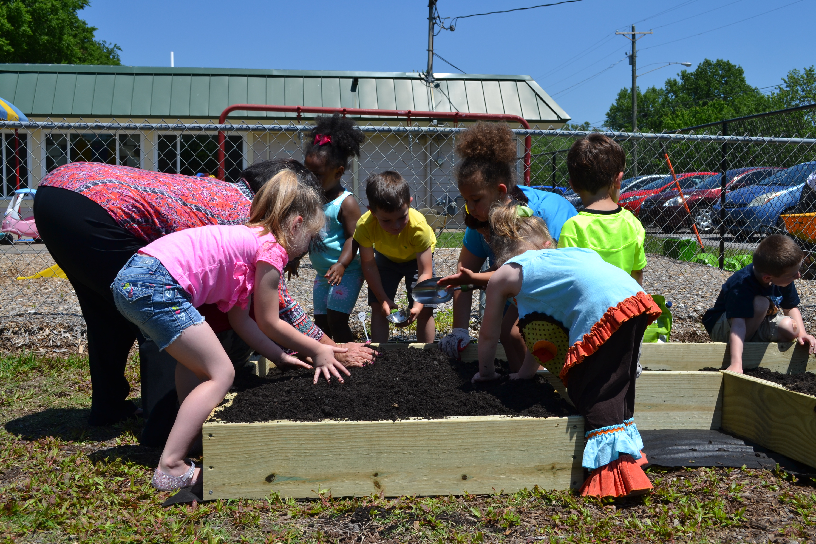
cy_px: 272
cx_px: 408
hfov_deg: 49.6
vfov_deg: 34.2
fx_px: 884
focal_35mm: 39
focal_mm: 26
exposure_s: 1/320
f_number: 9
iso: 100
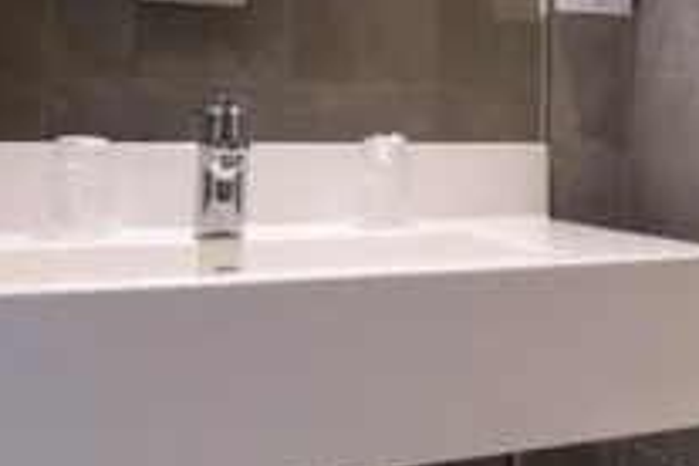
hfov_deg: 32.9
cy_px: 32
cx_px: 743
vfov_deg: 24.2
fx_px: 1048
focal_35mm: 54
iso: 640
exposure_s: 1/30
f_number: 5.6
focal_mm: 14
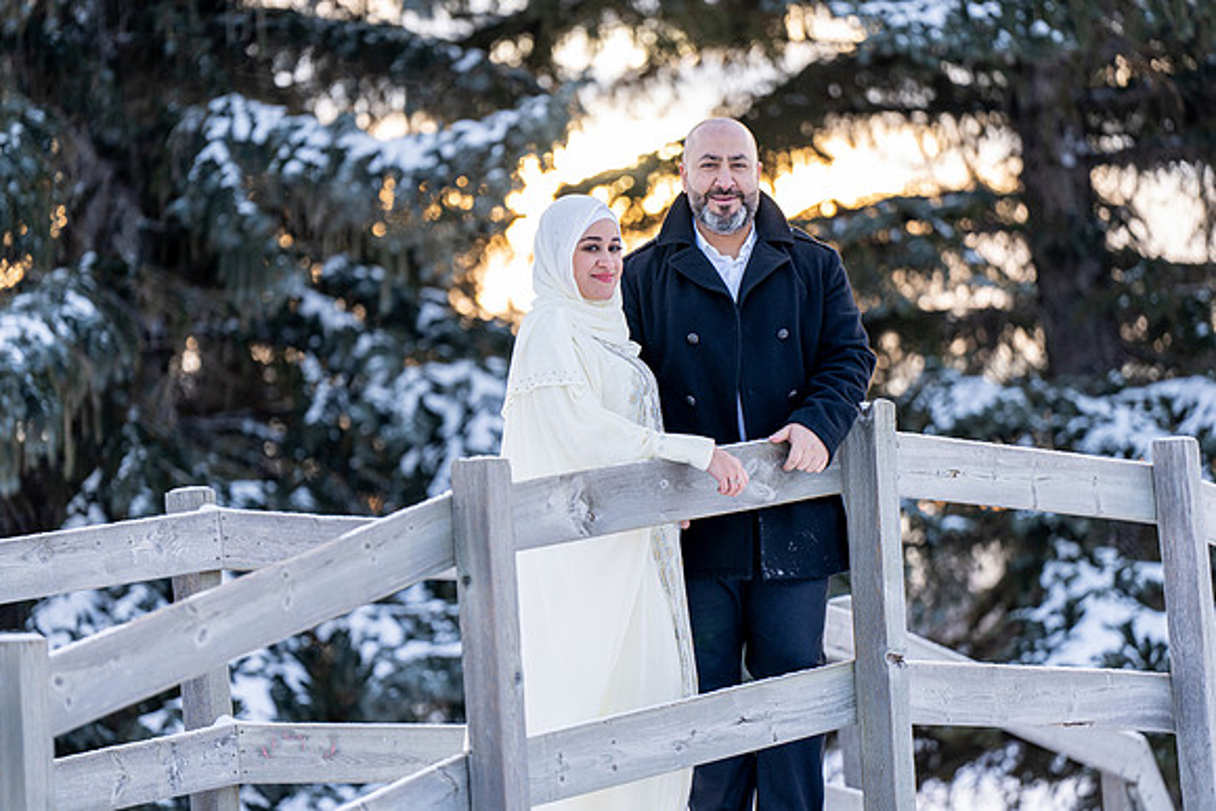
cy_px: 406
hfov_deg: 12.3
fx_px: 5642
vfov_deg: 8.2
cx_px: 608
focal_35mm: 167
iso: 100
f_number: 2.8
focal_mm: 167
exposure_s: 1/160
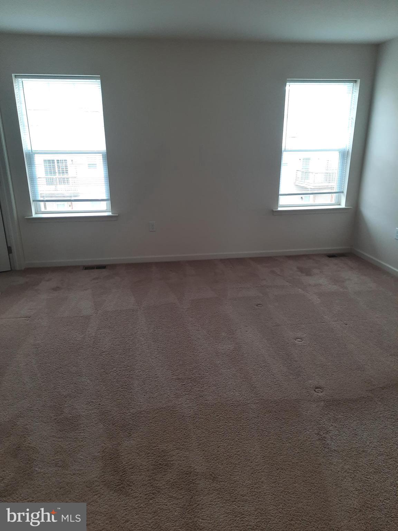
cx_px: 199
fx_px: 383
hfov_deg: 54.9
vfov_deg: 69.4
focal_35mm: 25
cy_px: 266
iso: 100
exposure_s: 1/60
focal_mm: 4.6
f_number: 2
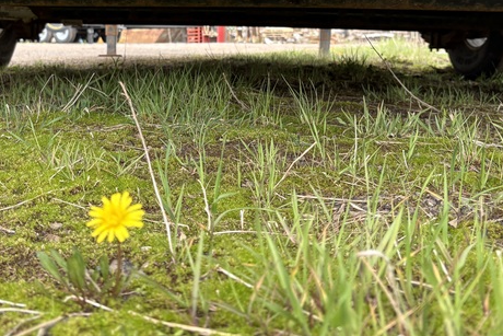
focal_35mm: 47
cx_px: 171
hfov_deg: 41.4
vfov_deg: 28.0
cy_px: 60
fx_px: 657
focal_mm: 5.96
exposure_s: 1/139
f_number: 1.6
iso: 32
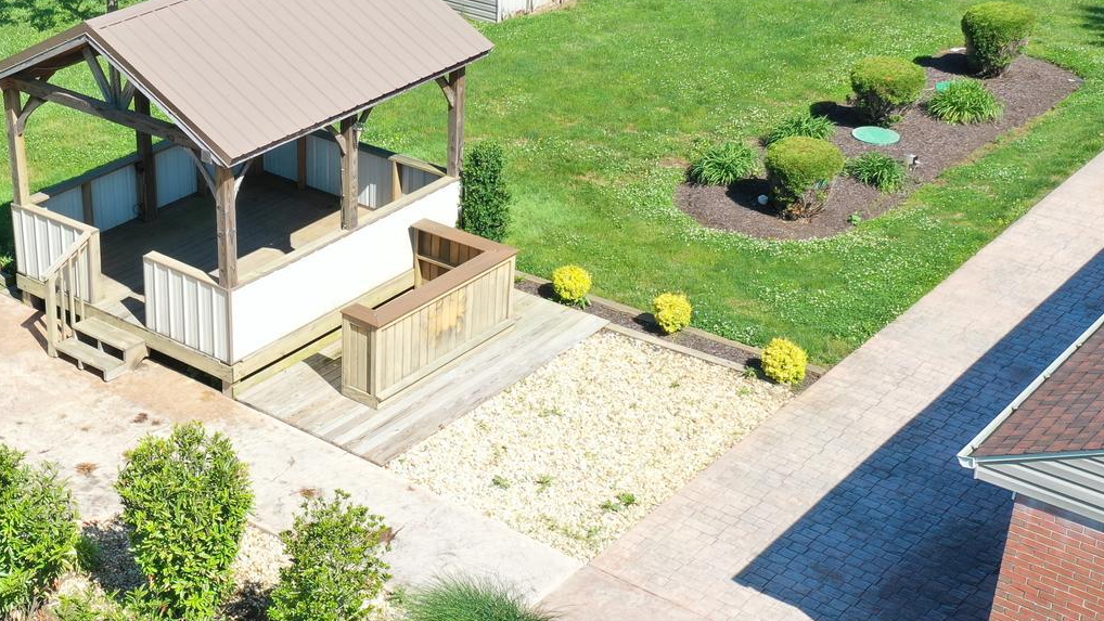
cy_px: 308
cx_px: 273
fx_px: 1727
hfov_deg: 34.7
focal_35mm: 59
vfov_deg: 20.4
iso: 100
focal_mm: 10.26
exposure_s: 1/240
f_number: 5.6
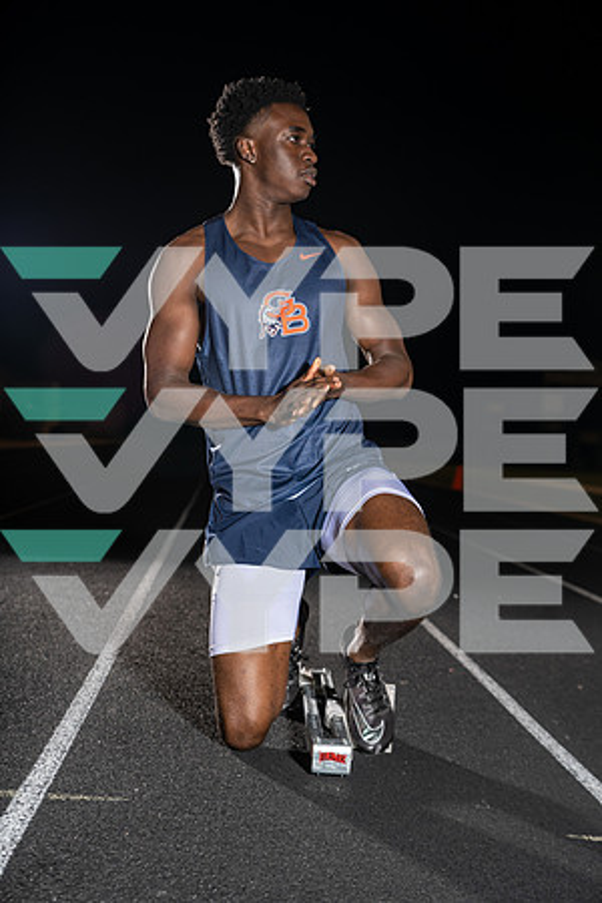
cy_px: 452
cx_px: 301
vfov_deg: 35.6
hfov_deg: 24.2
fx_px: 1405
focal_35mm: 56
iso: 250
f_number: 4
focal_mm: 56
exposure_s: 1/250
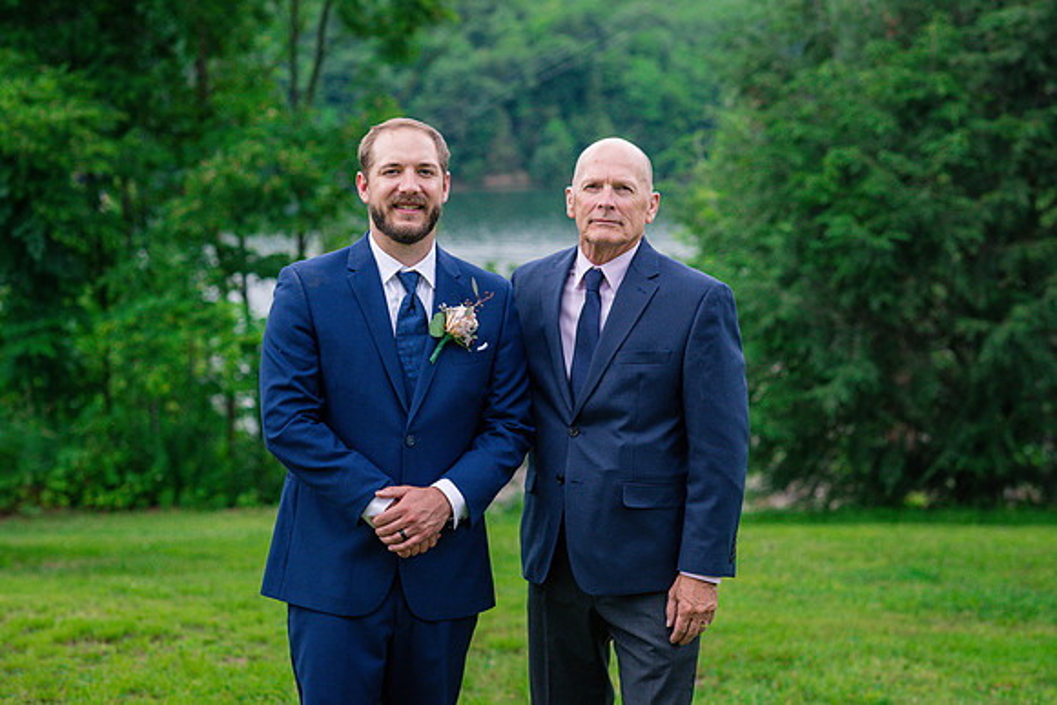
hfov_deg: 23.9
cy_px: 352
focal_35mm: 85
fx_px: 2496
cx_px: 528
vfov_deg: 16.1
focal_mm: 85
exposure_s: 1/3200
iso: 500
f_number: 3.5
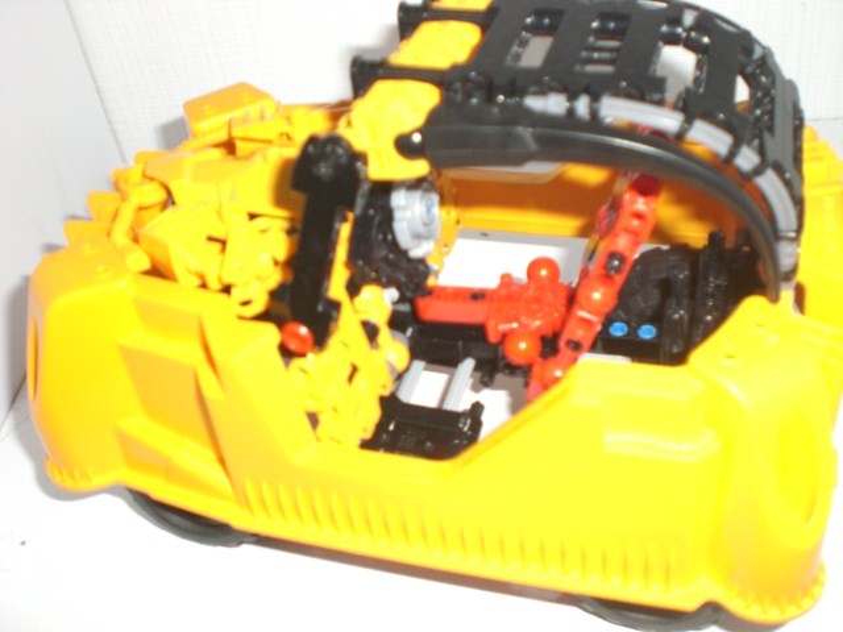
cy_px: 316
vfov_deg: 37.7
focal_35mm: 38
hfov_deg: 49.0
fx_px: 925
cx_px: 422
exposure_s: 1/60
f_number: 3.1
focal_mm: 6.3
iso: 200
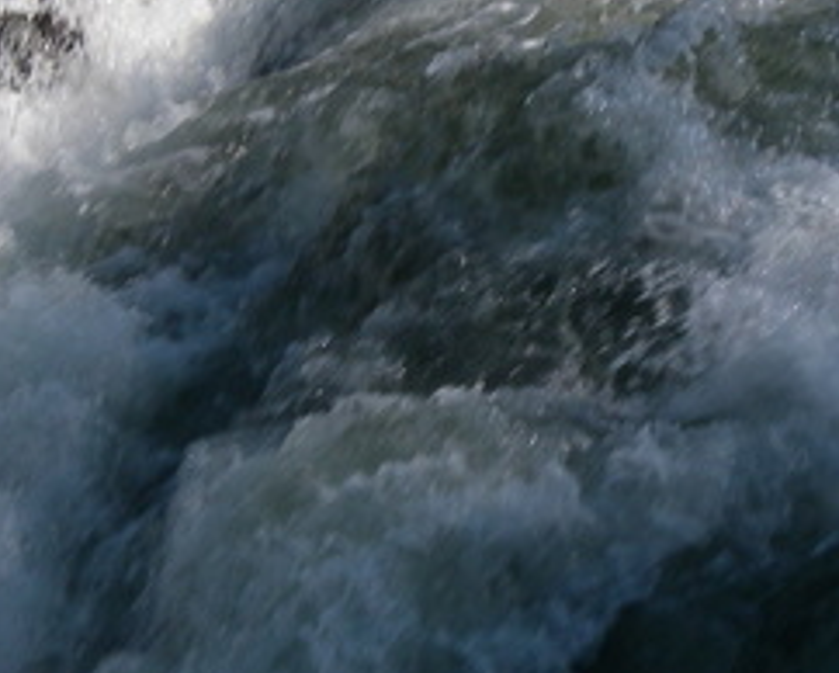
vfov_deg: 7.6
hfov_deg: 9.5
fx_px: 5045
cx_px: 343
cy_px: 350
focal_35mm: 203
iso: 64
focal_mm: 10.5
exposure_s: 1/200
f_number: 7.4
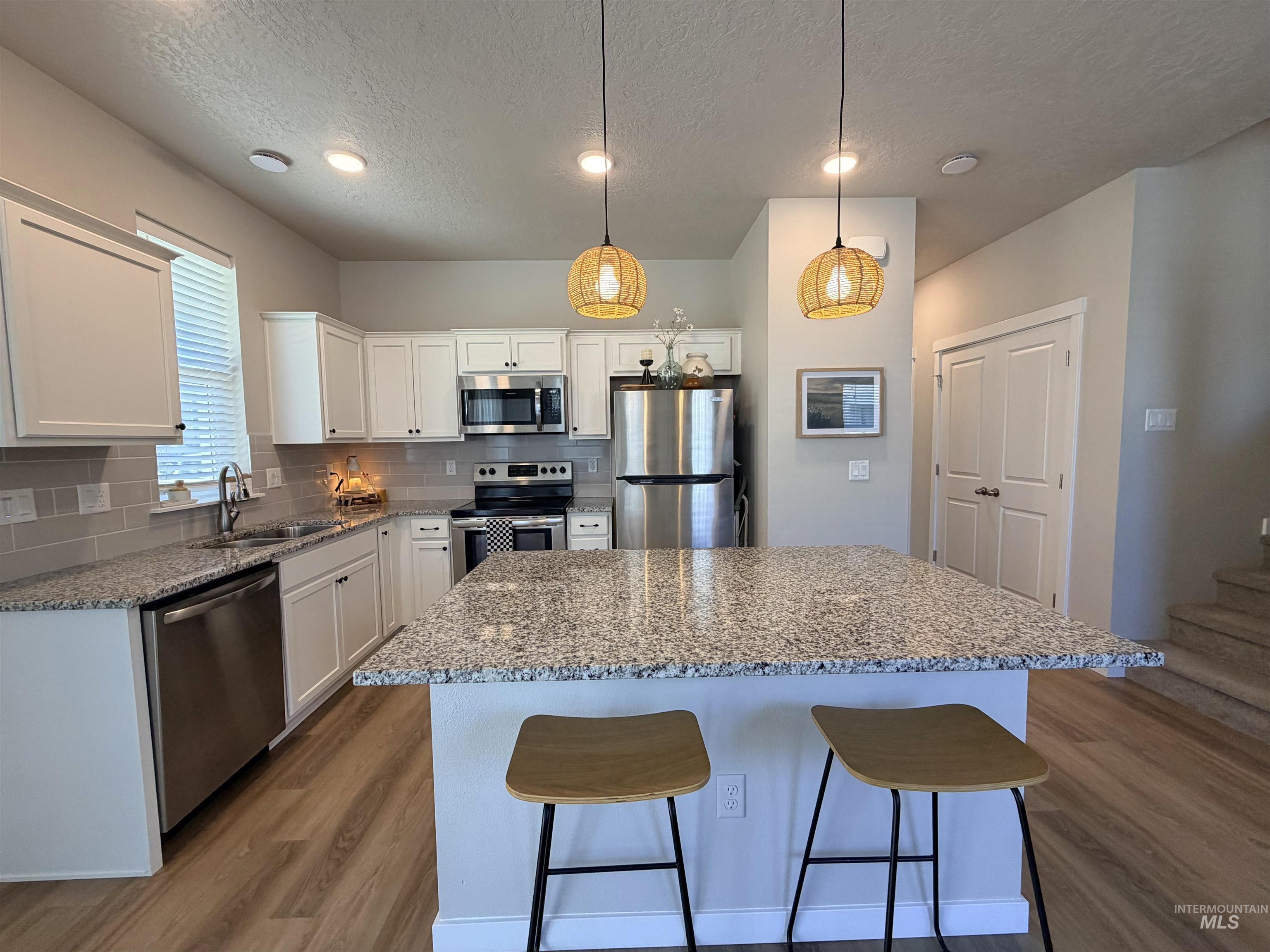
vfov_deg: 85.7
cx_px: 635
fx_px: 514
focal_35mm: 14
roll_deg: +1.1
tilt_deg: -4.2
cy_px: 476
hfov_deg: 102.1
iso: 200
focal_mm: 2.22
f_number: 2.2
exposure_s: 1/120
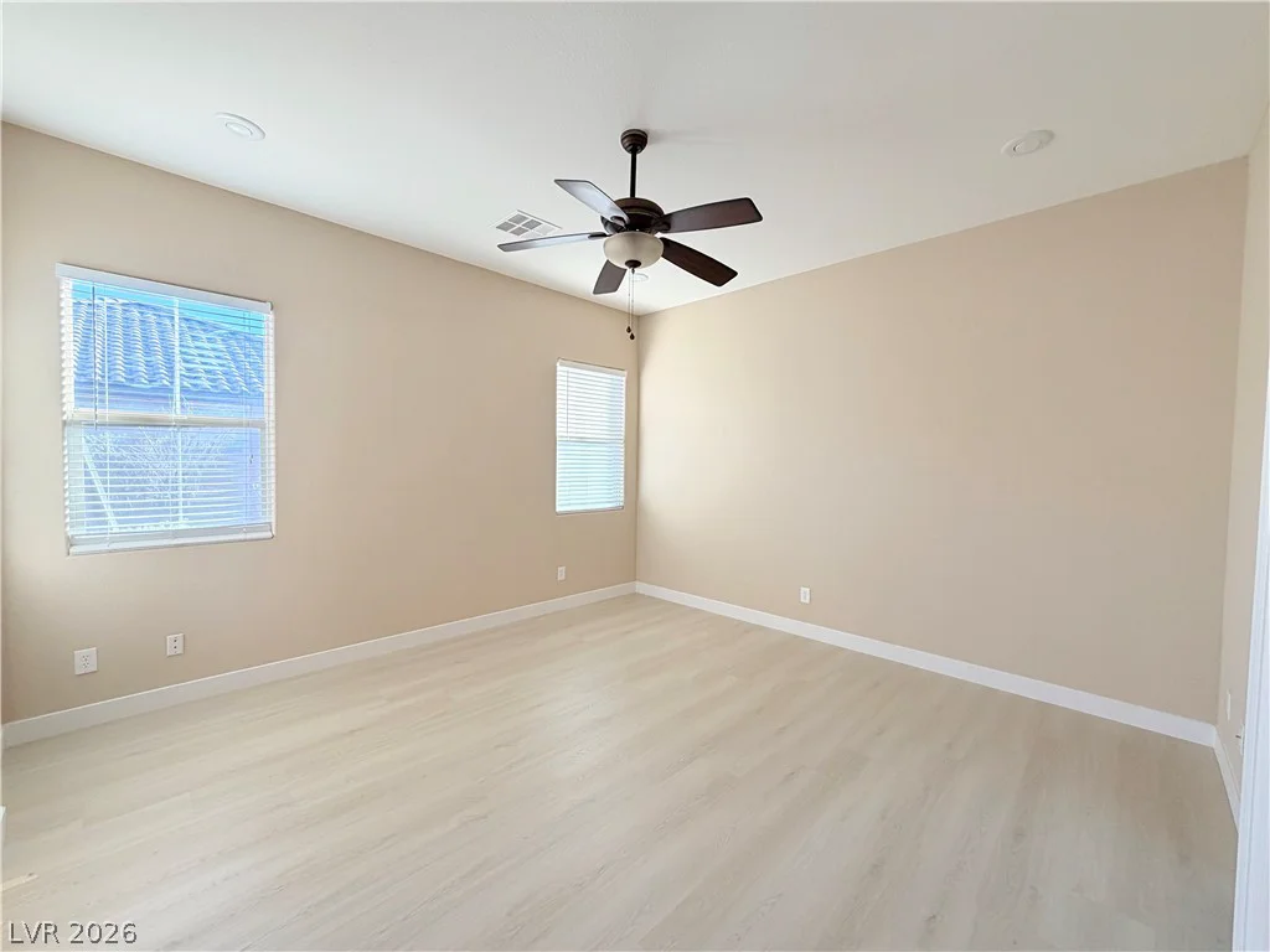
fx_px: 514
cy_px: 476
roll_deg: -0.3
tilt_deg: -1.8
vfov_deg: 85.7
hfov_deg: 102.1
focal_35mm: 14
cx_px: 635
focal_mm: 2.22
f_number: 2.2
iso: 125
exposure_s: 1/121
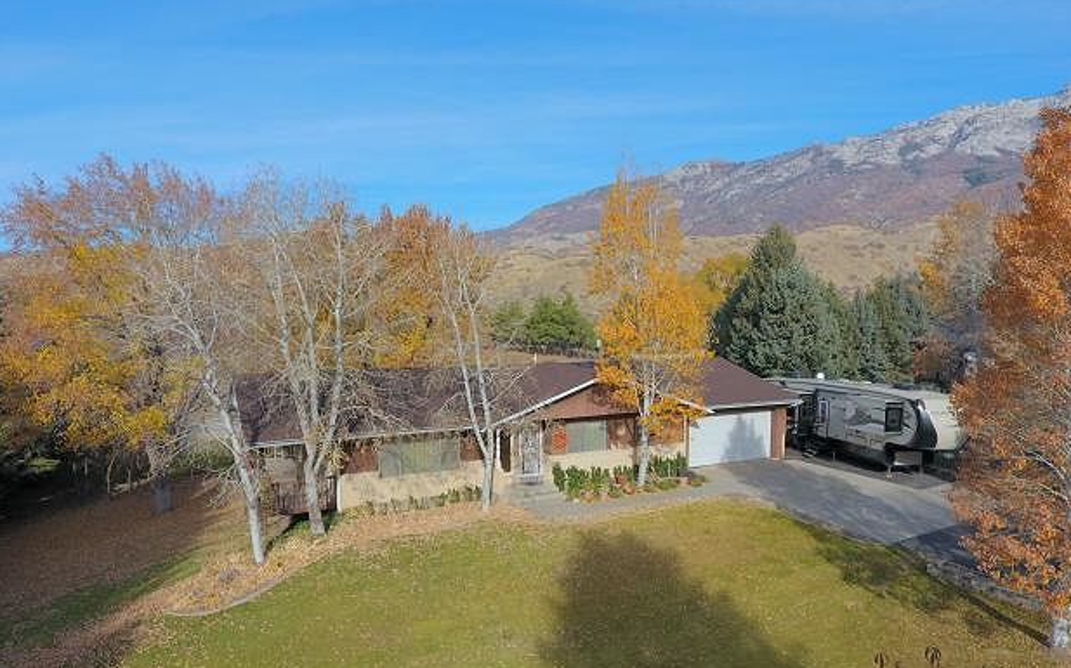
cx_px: 524
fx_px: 642
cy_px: 397
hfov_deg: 79.7
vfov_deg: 54.6
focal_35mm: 22
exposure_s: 1/334
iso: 100
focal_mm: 3.61
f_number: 2.8
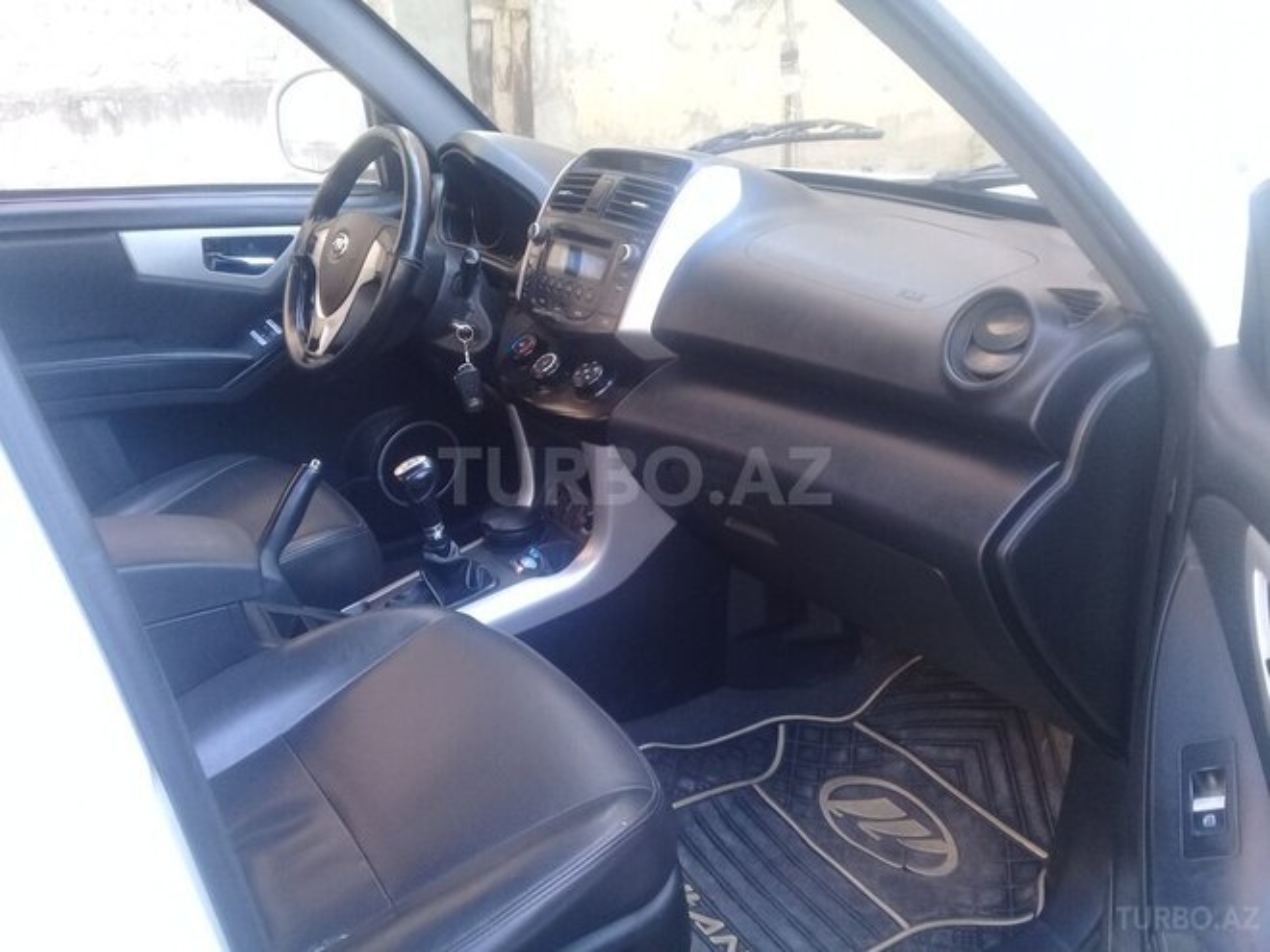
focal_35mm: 31
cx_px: 635
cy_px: 476
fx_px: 1137
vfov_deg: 45.4
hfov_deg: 58.4
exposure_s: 1/33
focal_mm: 3.3
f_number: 2.2
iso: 64
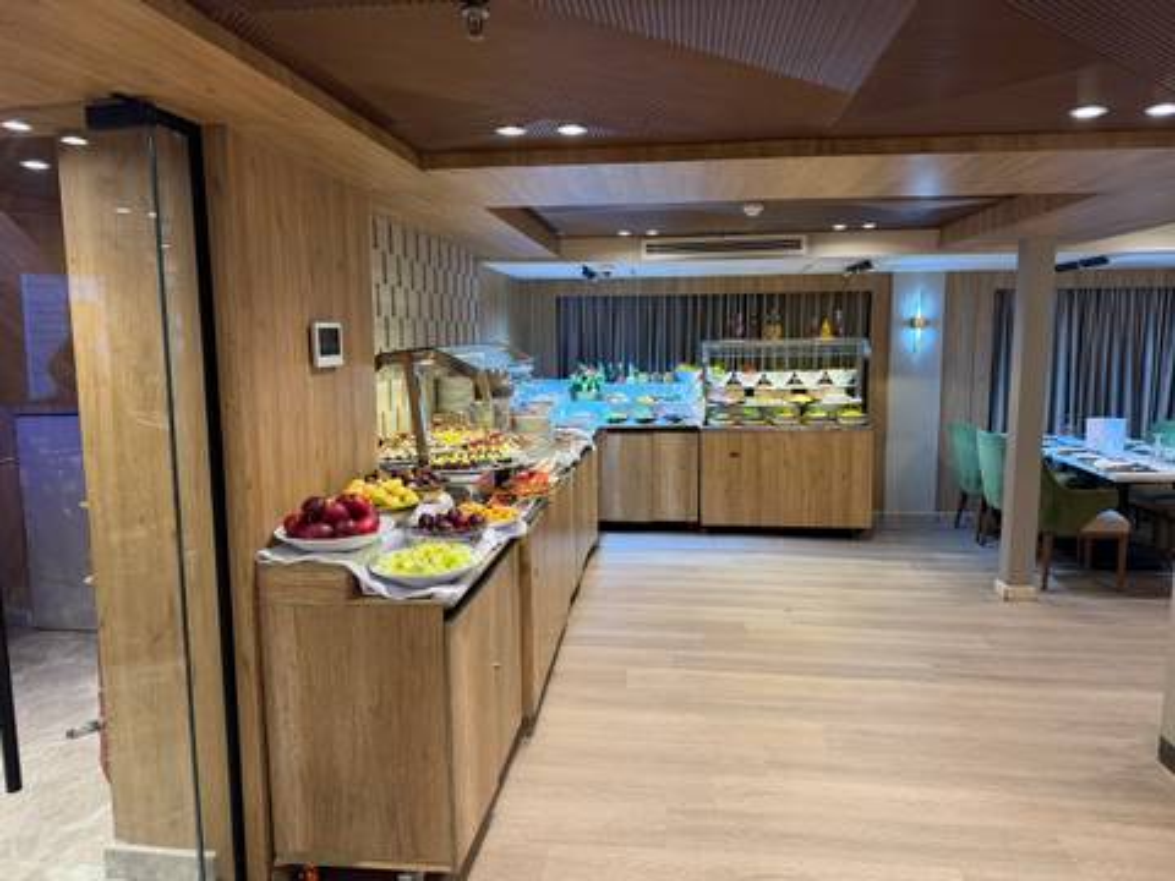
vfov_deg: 56.8
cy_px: 440
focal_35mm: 24
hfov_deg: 71.6
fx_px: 815
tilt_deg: -6.9
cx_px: 588
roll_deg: +0.2
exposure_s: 1/50
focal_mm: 6.76
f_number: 1.78
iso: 160
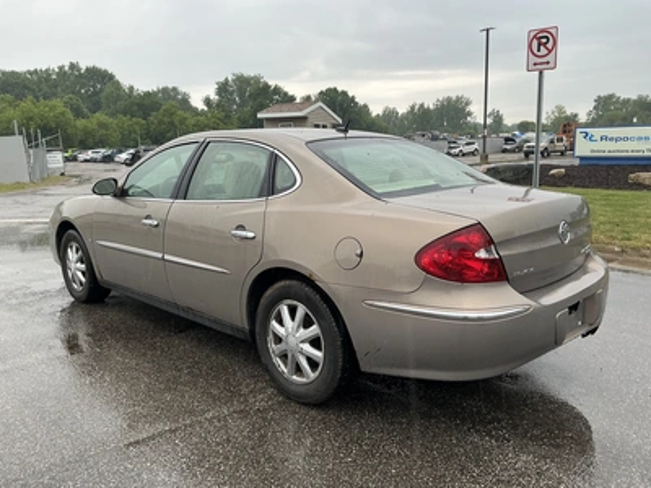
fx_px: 527
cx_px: 326
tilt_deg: -8.6
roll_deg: +2.7
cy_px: 244
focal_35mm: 28
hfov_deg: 63.4
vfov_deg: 49.7
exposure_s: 1/225
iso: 20
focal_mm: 3
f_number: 1.8
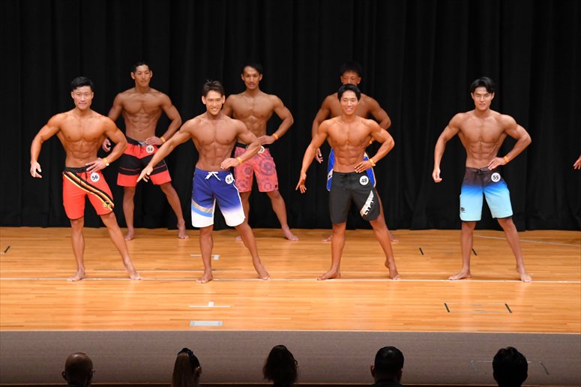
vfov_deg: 8.2
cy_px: 194
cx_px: 290
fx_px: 2710
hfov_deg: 12.2
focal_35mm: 168
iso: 4000
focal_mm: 112
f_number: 5.6
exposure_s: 1/400
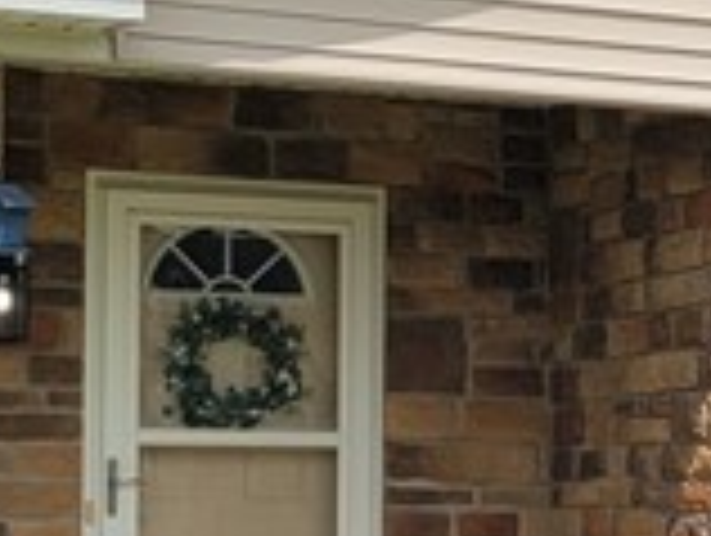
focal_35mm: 168
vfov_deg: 8.8
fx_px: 3456
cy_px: 464
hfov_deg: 10.9
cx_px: 1310
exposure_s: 1/3246
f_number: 1.8
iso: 40
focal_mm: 5.4
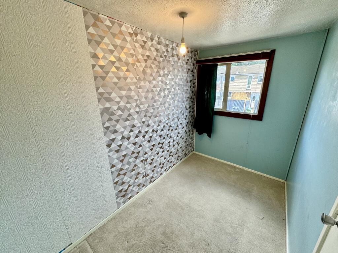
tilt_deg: -16.4
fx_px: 137
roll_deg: +1.1
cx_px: 169
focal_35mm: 14
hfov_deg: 102.1
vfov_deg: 85.7
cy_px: 126
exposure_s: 1/100
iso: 64
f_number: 2.2
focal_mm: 2.22
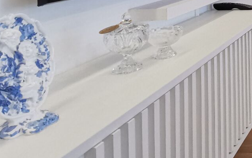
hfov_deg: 28.4
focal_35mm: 51
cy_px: -56
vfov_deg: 22.3
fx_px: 350
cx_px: 364
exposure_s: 1/40
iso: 500
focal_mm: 2.35
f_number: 2.2
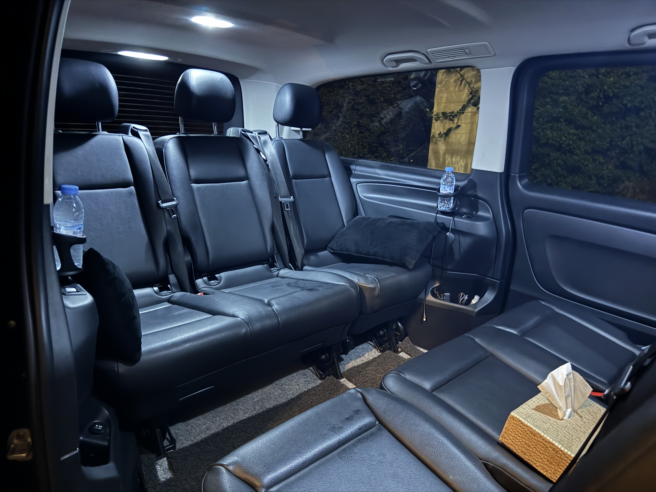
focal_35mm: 24
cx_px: 328
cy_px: 246
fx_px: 455
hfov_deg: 71.6
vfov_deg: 56.8
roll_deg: +2.2
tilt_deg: -12.3
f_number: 1.78
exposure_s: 1/9
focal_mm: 6.76
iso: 2000
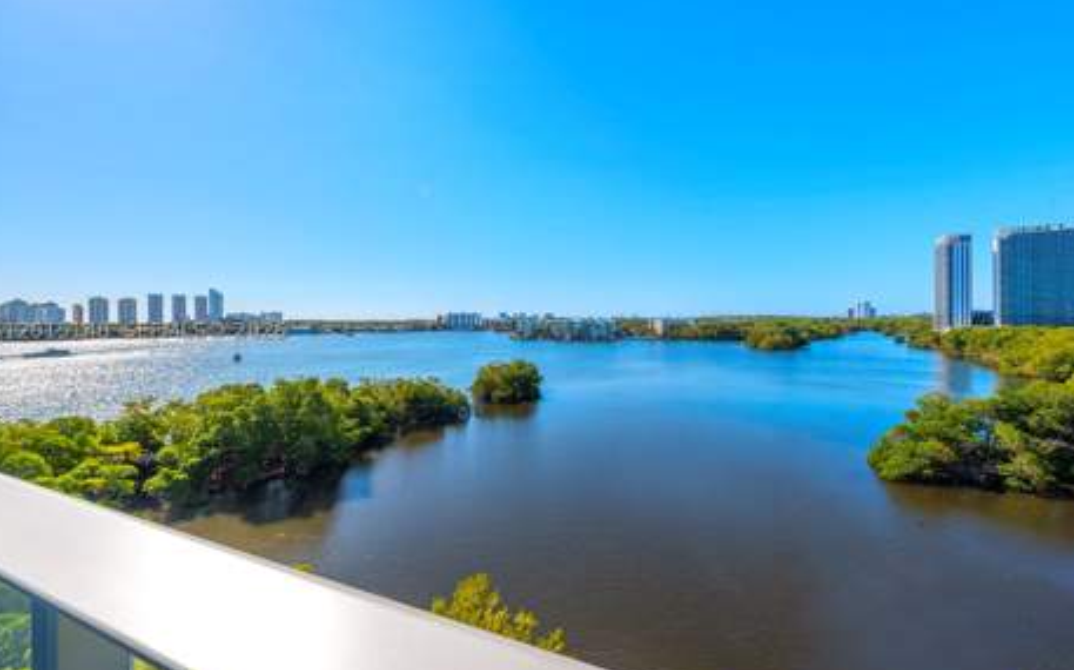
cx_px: 548
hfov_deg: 101.5
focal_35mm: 15
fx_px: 439
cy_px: 329
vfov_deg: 74.7
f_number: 8
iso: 100
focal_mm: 14
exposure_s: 1/320
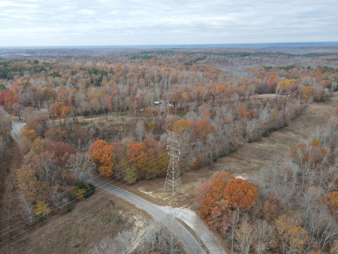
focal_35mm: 24
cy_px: 127
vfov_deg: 56.8
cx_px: 169
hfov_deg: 71.6
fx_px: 234
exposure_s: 1/180
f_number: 2.8
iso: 100
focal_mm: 4.5
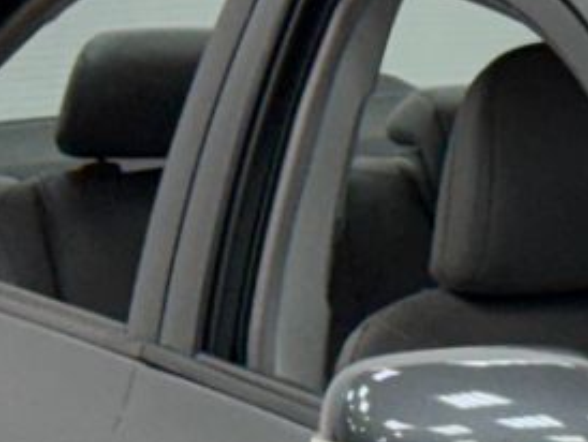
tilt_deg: -11.9
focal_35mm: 336
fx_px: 5712
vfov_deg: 4.4
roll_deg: +1.5
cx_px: 1502
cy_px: 852
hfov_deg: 5.6
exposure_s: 1/120
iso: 100
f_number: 1.78
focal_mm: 6.76
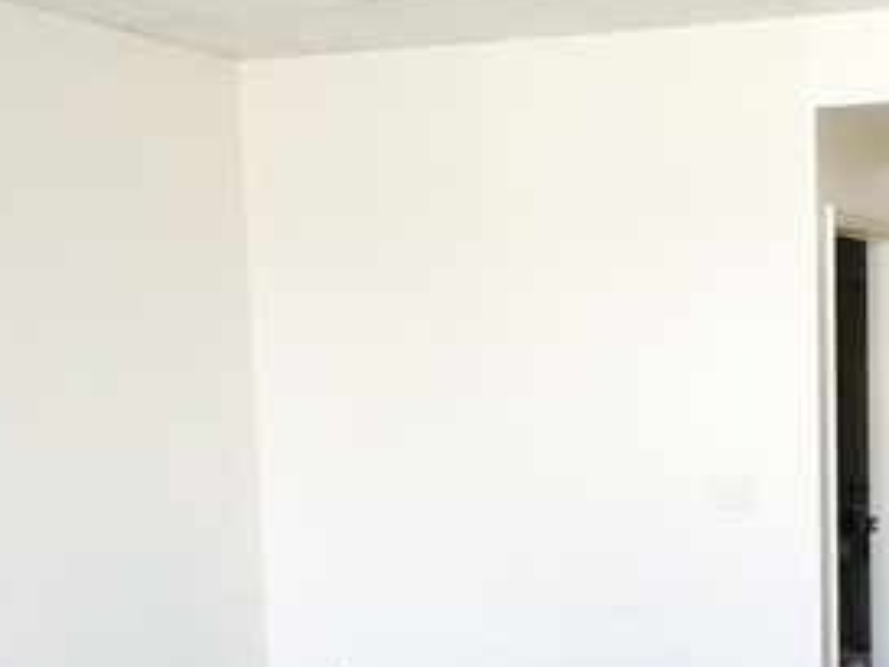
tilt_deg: -4.7
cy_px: 553
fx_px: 1747
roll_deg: +1.0
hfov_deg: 27.8
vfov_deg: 21.3
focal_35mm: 68
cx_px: 742
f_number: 2.2
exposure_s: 1/30
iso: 64
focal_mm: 4.15
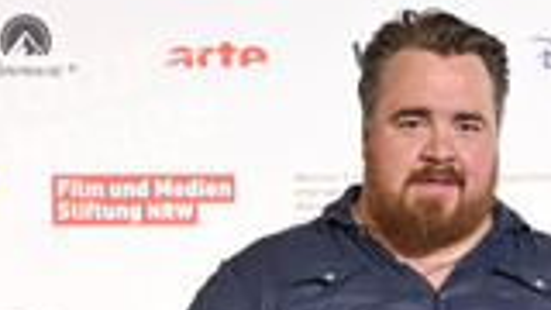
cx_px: 417
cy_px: 634
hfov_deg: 20.8
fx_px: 1490
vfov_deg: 10.8
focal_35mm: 102
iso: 640
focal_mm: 39
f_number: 2.8
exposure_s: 1/250
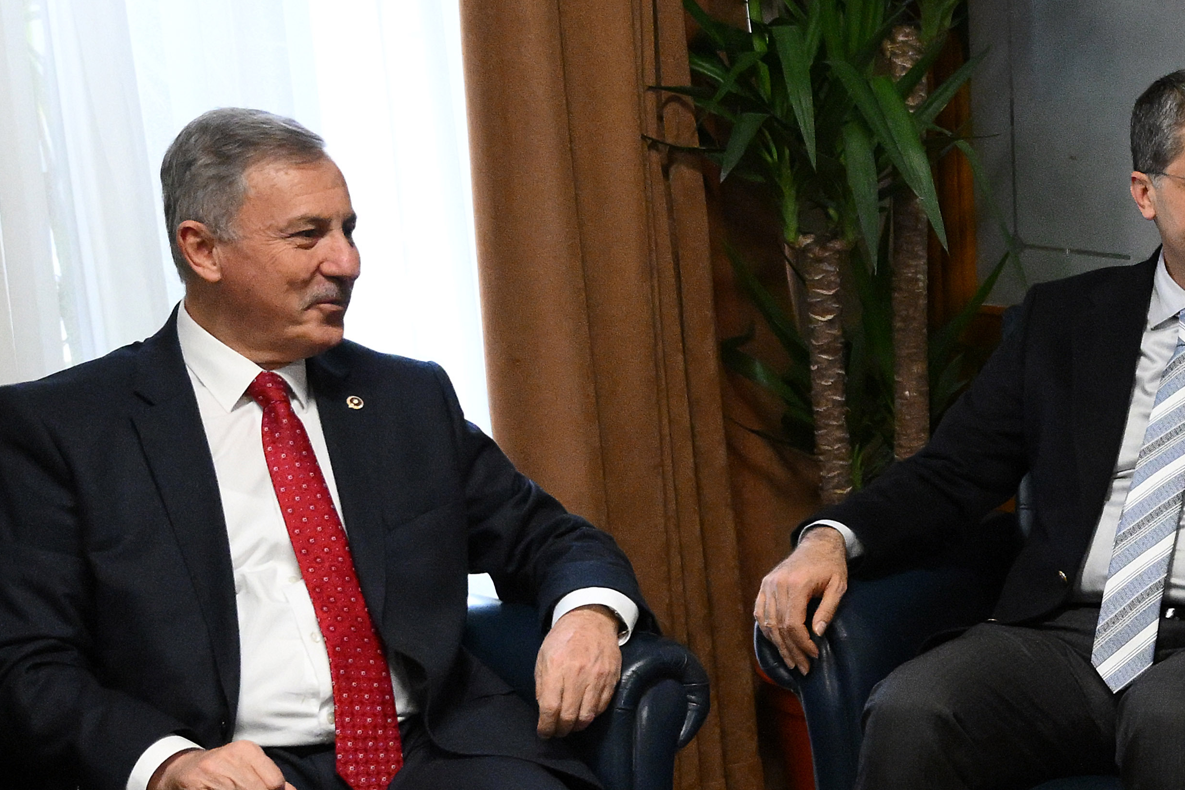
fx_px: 2765
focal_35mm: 84
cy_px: 774
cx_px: 1314
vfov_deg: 16.0
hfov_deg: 22.7
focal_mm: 25
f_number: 2.8
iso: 5000
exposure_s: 1/320
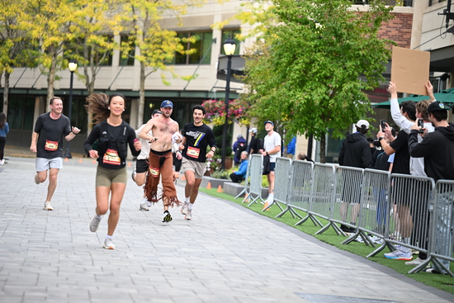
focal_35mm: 130
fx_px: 1640
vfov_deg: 10.6
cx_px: 227
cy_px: 152
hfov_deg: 15.8
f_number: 2.8
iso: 640
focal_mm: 130
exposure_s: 1/1600
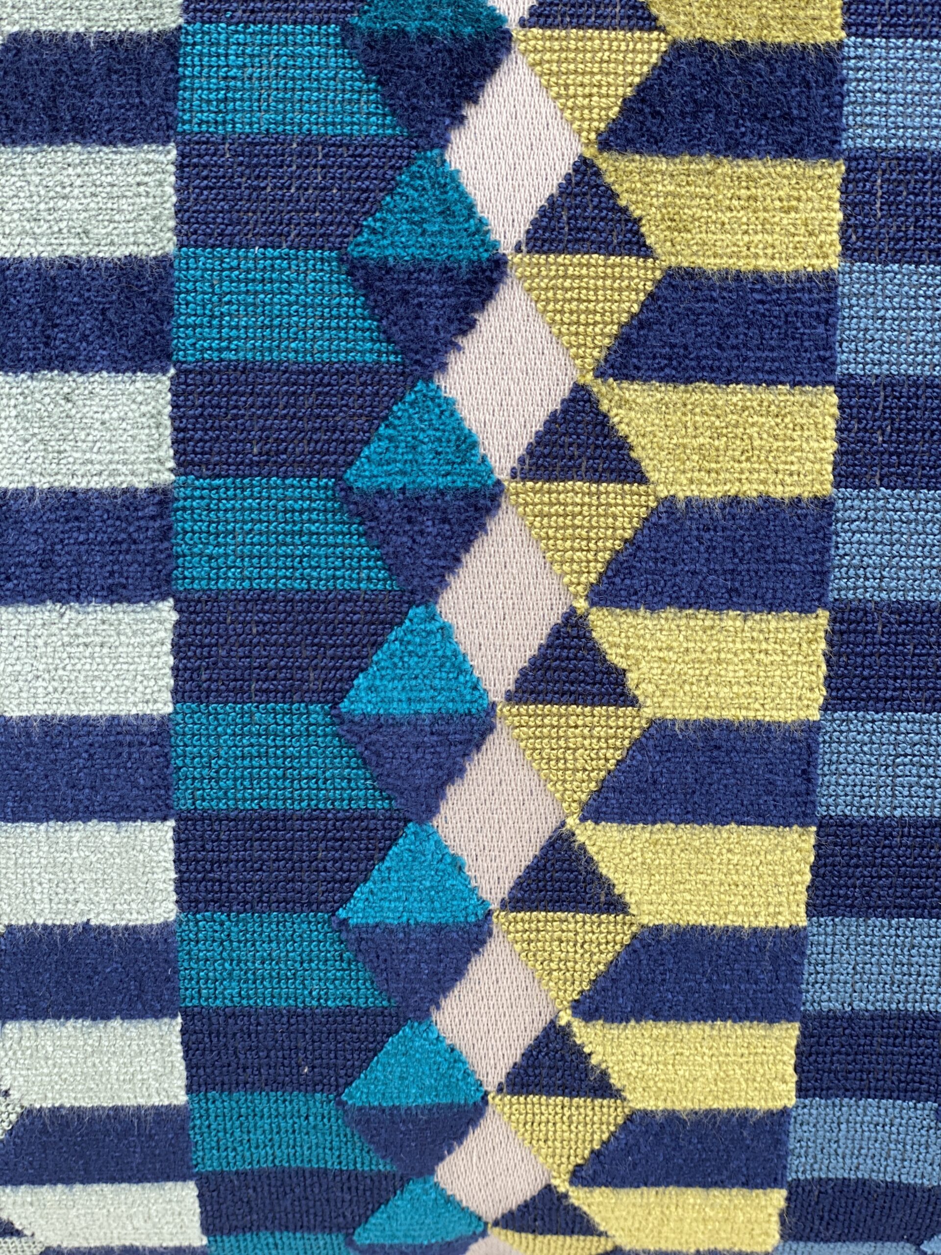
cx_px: 470
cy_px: 628
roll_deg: -1.8
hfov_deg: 28.0
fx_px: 1885
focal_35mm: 52
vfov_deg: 36.8
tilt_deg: -29.9
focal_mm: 6
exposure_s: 1/122
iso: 25
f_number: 2
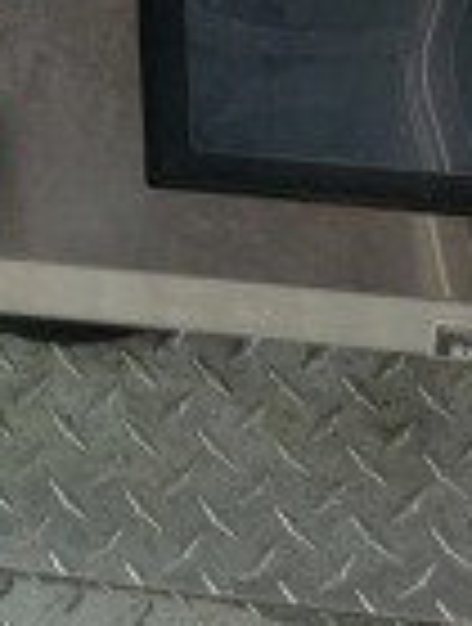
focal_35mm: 140
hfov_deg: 9.7
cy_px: -957
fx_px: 2534
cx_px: -544
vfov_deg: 11.3
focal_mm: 6.7
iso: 200
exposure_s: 1/60
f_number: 1.8
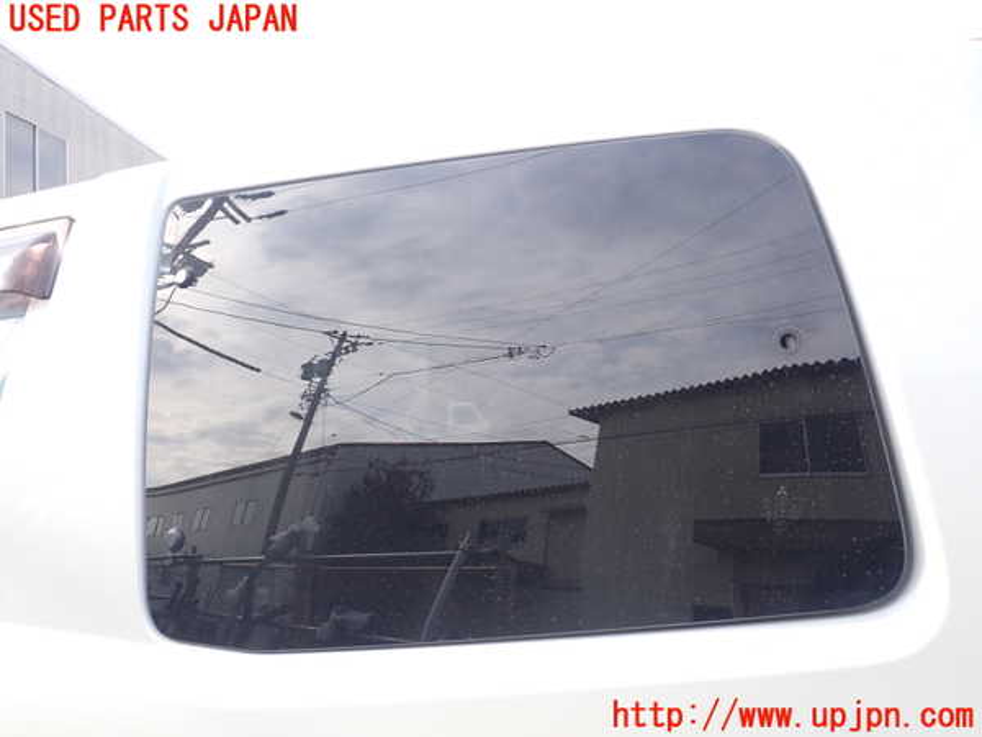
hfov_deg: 60.0
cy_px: 368
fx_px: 851
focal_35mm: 30
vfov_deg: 46.8
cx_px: 491
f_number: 3.2
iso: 100
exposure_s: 1/250
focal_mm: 5.4
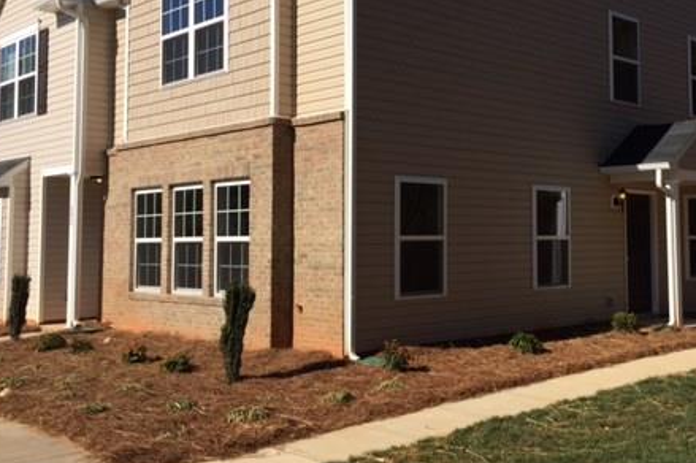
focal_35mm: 44
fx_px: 850
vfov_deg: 30.3
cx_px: 433
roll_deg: -0.4
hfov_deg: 44.2
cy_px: 174
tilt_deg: +4.4
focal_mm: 4.15
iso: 32
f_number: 2.2
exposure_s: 1/2825
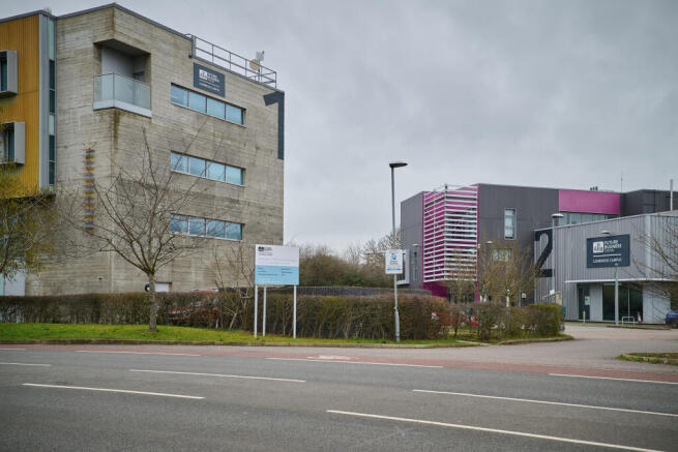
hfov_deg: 46.4
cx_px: 339
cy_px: 226
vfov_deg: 31.9
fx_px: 791
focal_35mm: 42
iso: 160
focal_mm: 42
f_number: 5
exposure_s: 1/2.5
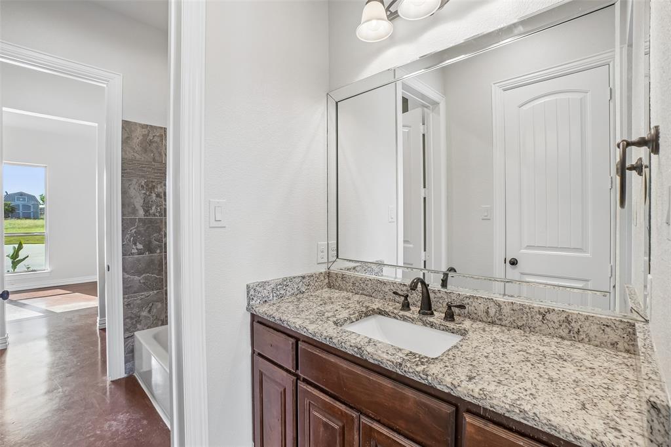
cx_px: 336
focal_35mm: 15
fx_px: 279
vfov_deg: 77.3
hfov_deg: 100.4
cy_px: 224
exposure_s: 1/30
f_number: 8
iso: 400
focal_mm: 10
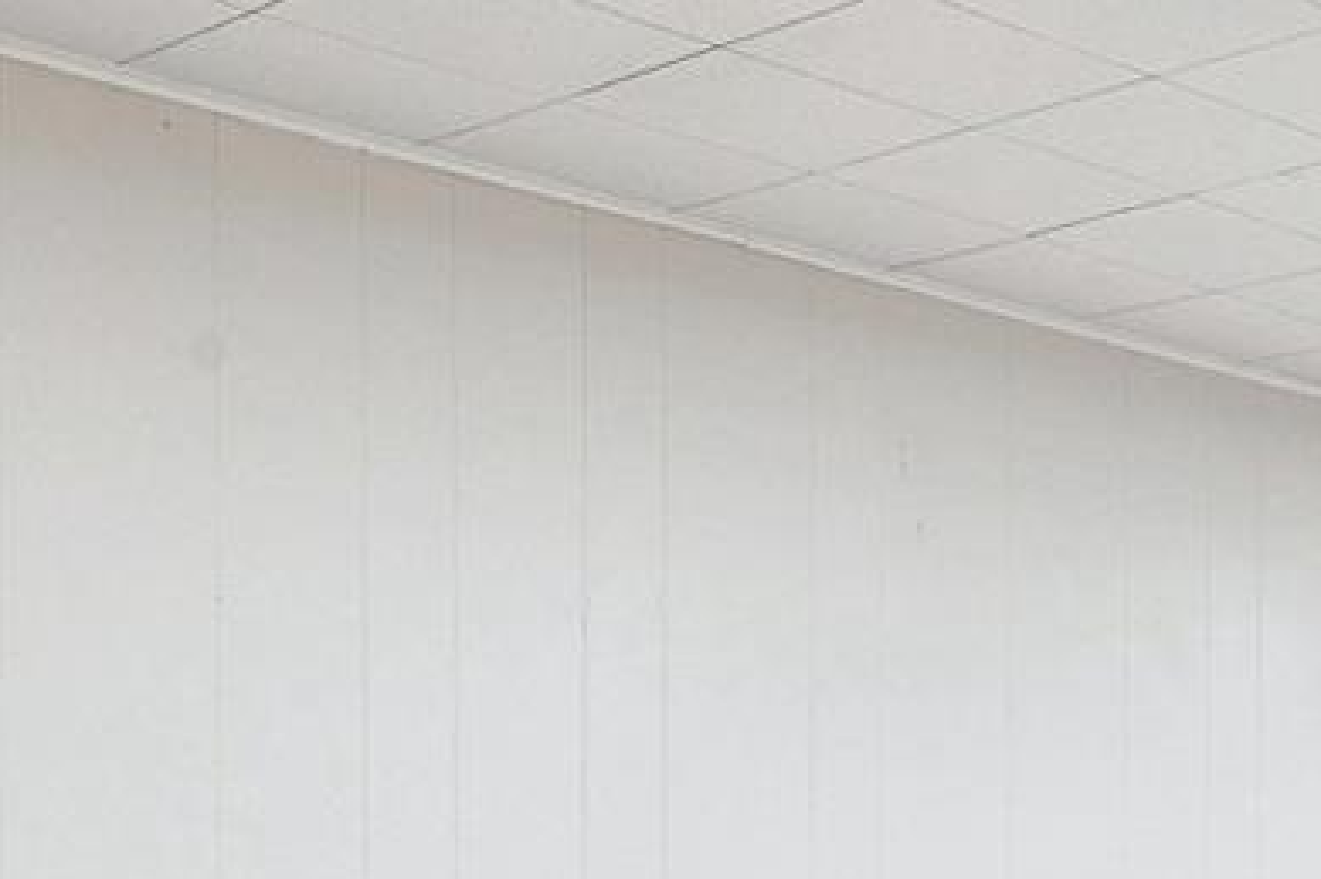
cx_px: 2004
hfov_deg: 23.1
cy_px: 967
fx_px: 2567
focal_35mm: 70
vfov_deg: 18.7
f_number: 10
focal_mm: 17
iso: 400
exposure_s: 1/10
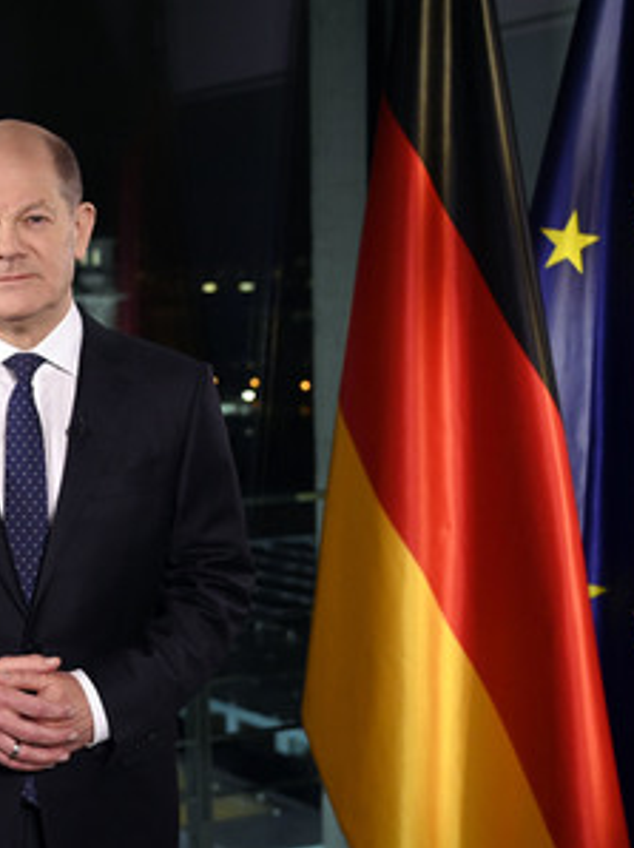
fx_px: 1956
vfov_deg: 24.4
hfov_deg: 18.3
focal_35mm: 80
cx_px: 132
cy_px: 424
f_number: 5
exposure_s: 1/250
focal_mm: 55
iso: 8000
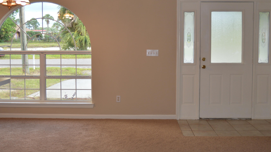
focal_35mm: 43
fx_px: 309
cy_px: 58
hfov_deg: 47.4
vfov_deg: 27.6
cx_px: 134
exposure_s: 1/125
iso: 250
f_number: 4
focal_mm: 24
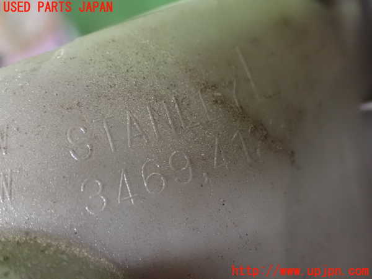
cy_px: 140
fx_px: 537
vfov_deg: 29.1
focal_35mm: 50
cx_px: 186
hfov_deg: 38.2
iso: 1600
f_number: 3.2
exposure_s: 1/50
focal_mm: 9.01
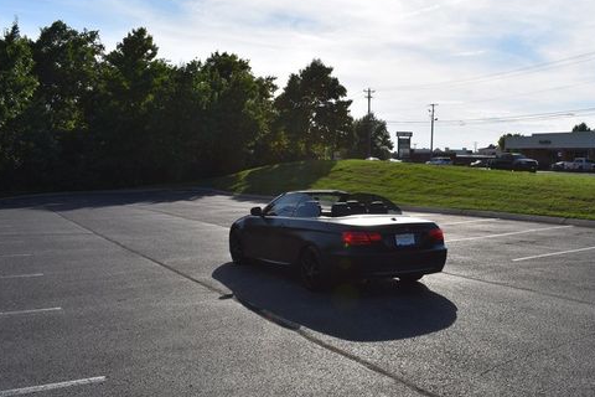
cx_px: 351
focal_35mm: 36
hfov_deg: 52.8
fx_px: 595
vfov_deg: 36.9
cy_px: 207
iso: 100
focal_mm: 18
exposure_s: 1/400
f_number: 10
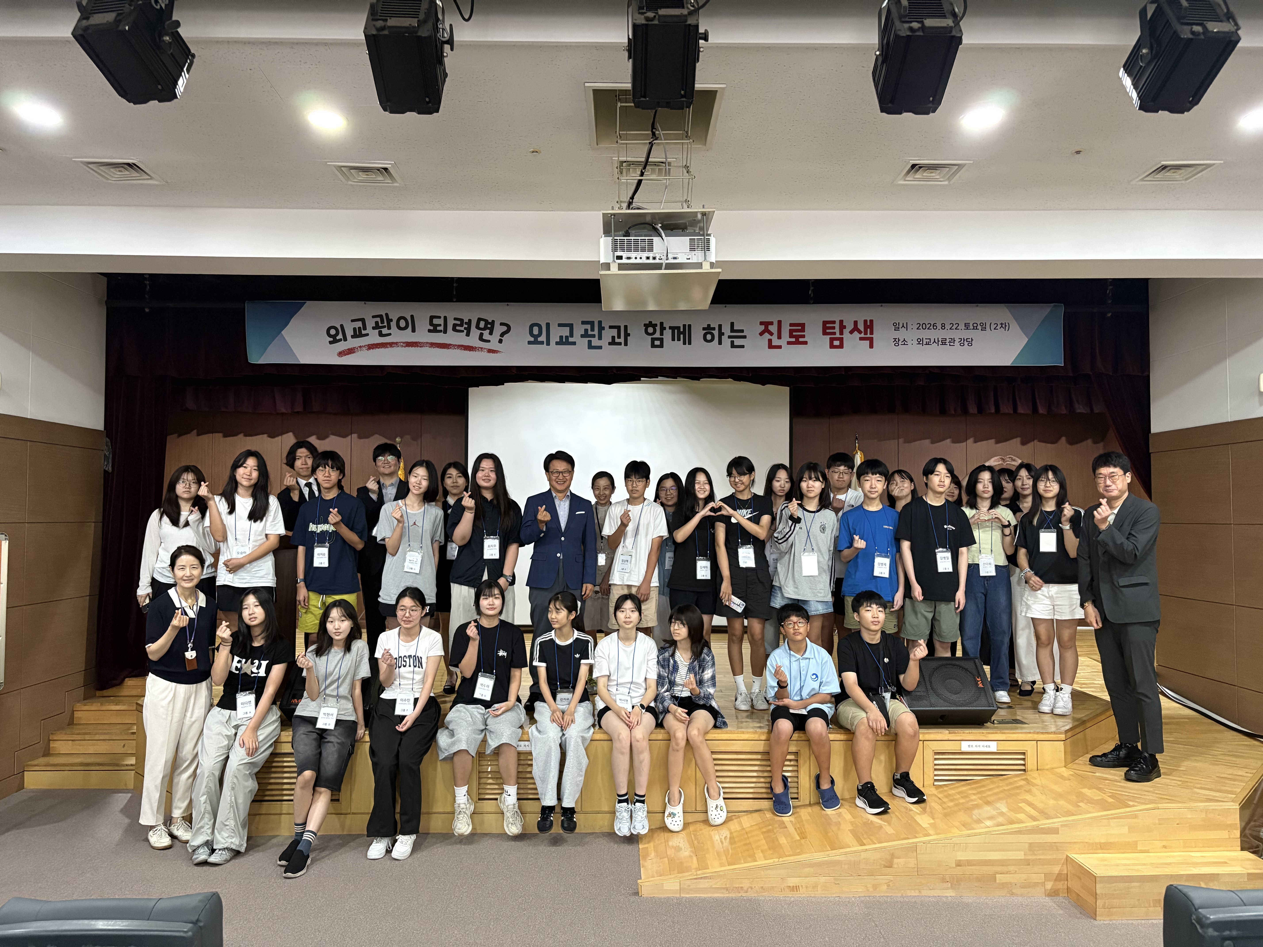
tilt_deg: +2.7
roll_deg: +0.4
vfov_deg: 53.1
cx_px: 632
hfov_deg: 67.3
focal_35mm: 26
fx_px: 949
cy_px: 474
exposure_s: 1/60
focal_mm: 5.96
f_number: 1.6
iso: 400
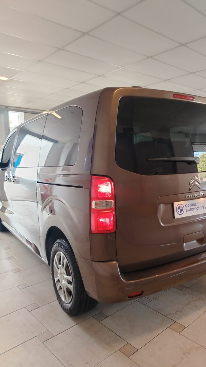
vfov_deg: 69.8
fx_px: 262
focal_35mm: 27
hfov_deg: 42.7
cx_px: 124
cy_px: 189
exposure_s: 1/50
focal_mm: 5.25
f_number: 1.75
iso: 416
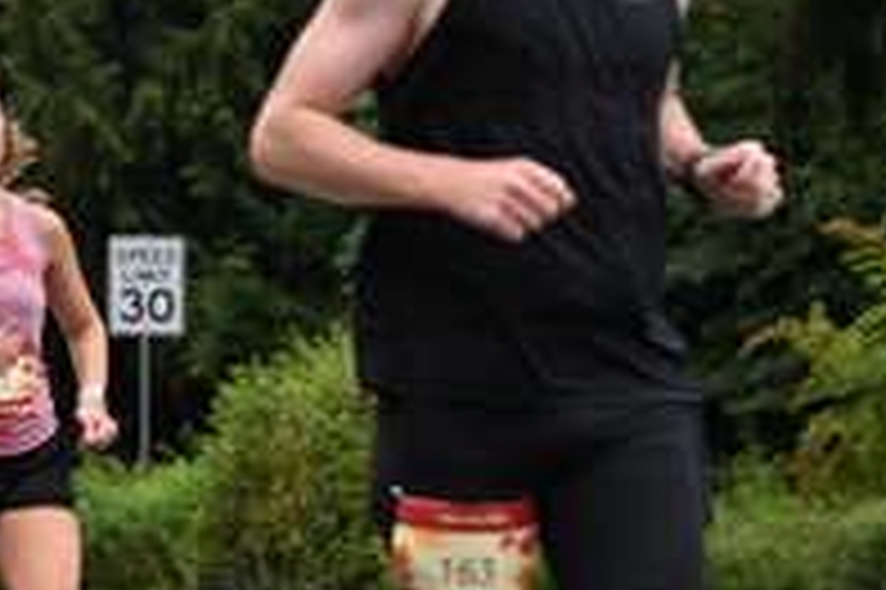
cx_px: 31
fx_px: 6246
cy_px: 412
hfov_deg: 8.1
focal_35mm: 254
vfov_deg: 5.4
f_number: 6.3
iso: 400
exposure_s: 1/160
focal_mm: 91
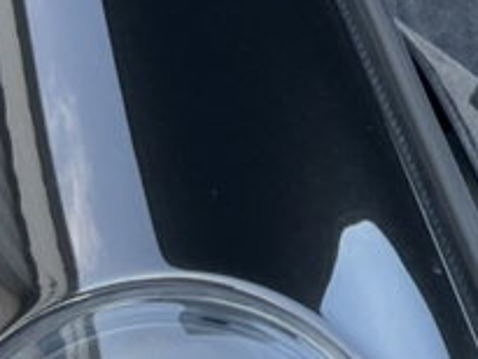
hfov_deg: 13.2
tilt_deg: -36.4
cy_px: -247
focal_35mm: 130
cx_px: 935
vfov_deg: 10.8
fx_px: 1796
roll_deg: +4.4
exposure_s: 1/121
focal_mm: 5.1
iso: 40
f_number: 1.6
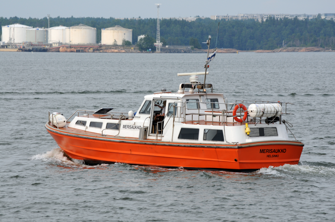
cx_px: 168
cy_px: 111
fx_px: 2788
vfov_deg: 4.6
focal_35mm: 300
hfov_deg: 6.9
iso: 200
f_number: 9
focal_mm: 200
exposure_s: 1/320
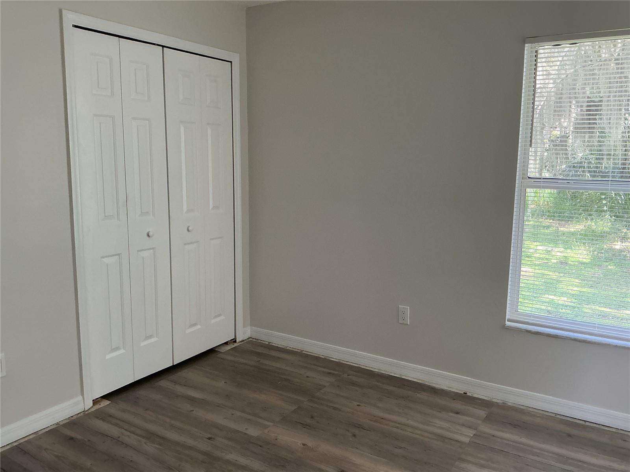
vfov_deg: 48.2
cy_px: 236
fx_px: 528
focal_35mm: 29
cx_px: 315
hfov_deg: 61.7
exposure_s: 1/60
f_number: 1.8
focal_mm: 3
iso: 100
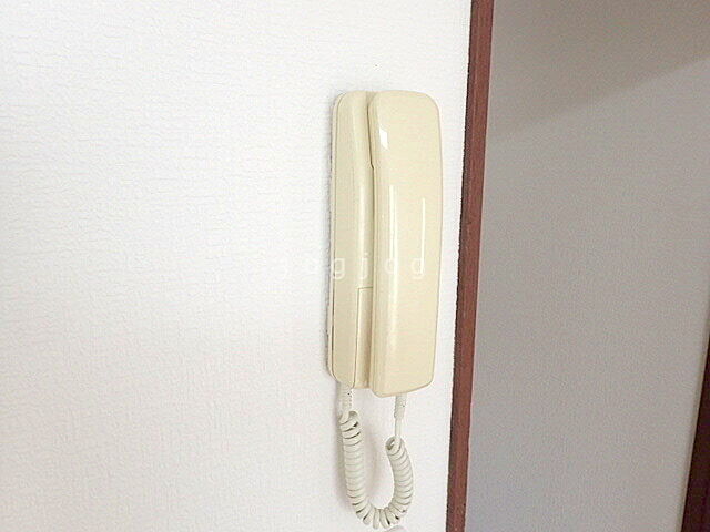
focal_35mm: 25
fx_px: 513
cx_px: 355
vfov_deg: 54.9
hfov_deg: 69.4
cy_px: 266
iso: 100
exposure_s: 1/80
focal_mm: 4.5
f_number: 2.8
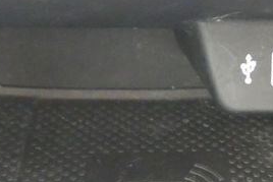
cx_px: 229
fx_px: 781
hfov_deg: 19.6
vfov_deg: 13.1
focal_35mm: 103
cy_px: 191
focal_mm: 10
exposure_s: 1/30
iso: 1800
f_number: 3.5
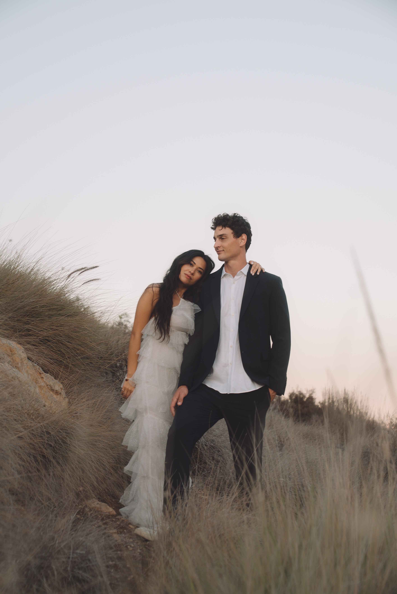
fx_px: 1156
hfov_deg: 19.5
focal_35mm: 70
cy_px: 297
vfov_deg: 28.8
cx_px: 198
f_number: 4.5
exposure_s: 1/20
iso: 100
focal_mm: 70
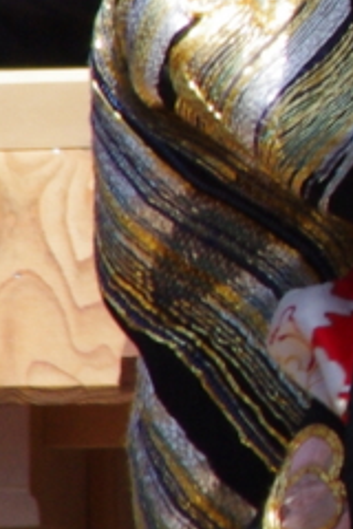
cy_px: -55
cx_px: 1065
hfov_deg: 0.5
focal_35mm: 2995
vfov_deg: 0.7
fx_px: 44048
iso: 400
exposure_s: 1/500
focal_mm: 300
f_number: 11
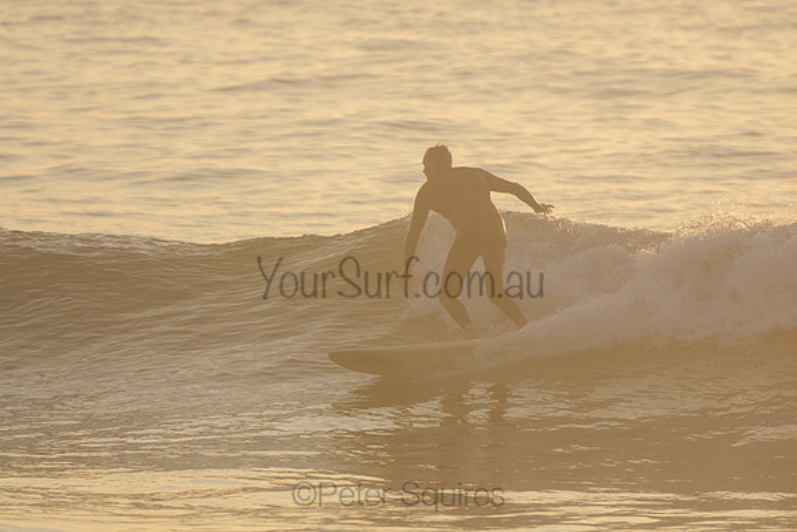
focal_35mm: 600
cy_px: 266
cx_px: 398
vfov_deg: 2.3
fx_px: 13286
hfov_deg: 3.4
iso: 180
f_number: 5.6
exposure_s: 1/800
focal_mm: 400
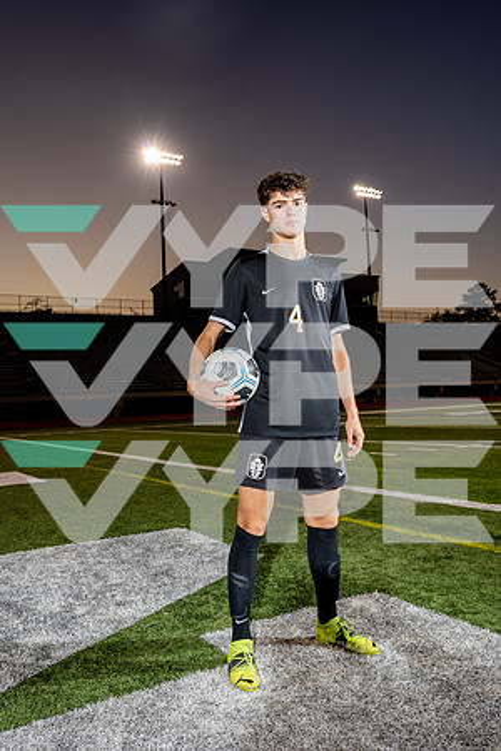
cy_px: 376
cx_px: 250
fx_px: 668
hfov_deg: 41.1
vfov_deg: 58.7
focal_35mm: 32
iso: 800
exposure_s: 1/250
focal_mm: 32
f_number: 8
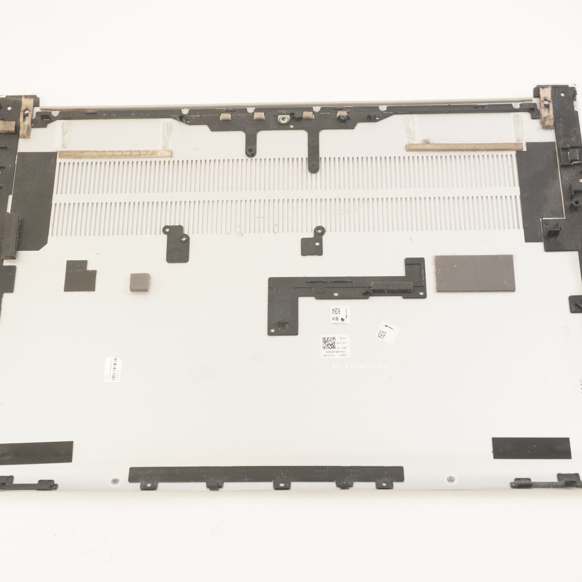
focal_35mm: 50
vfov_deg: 34.0
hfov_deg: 34.0
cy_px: 291
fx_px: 951
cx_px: 286
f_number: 5.6
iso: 400
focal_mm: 26
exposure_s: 1/13
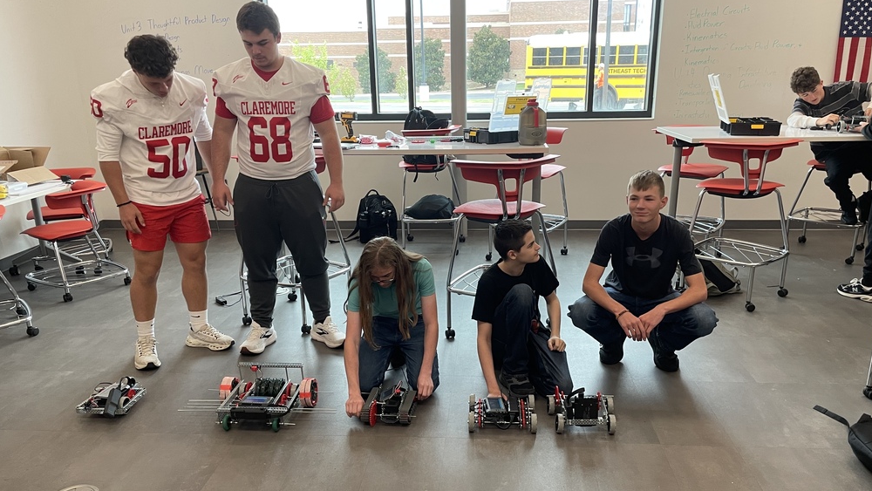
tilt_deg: -18.1
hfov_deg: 66.0
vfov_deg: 40.0
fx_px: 671
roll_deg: +1.4
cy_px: 296
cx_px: 446
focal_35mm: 29
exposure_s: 1/60
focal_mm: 4.2
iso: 100
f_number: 1.6
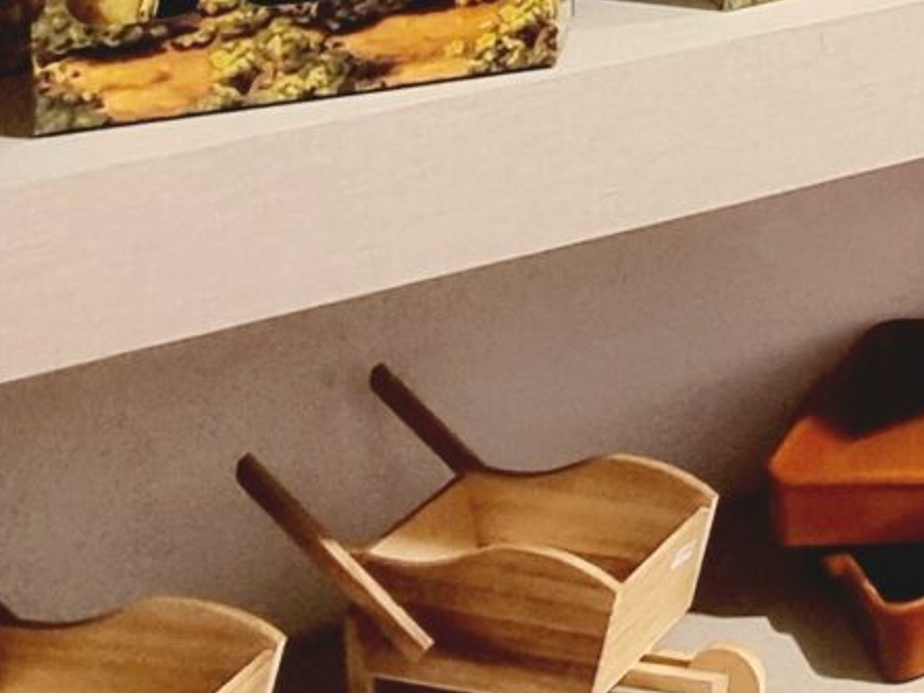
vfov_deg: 15.9
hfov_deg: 19.0
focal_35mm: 75
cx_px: 1717
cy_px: -649
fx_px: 2002
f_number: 2.2
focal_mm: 2.2
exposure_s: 1/50
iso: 200
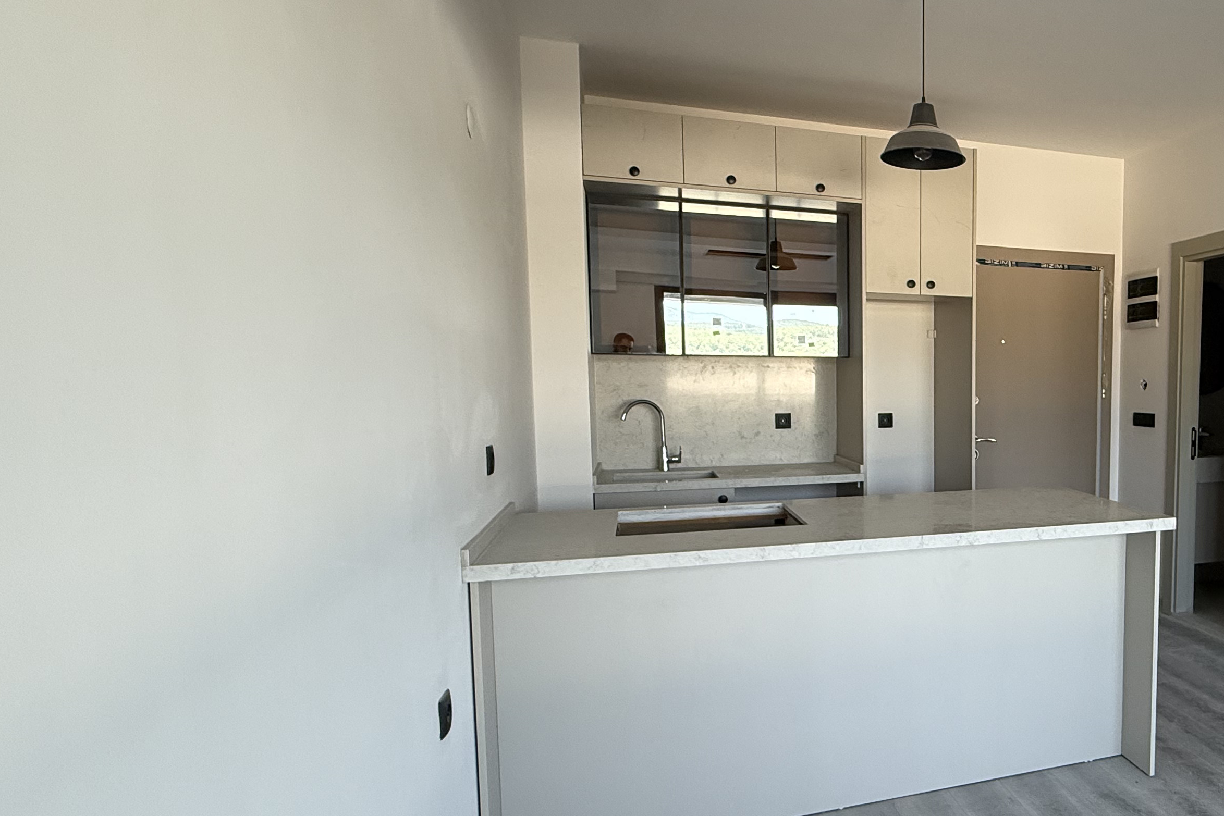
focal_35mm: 25
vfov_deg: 51.2
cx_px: 979
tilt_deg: -4.9
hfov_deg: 65.1
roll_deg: -0.3
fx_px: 850
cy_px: 453
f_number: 2.2
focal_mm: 2.22
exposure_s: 1/99
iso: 160
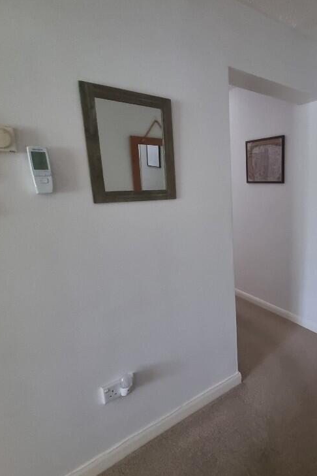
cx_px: 254
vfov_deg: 86.9
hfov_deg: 59.4
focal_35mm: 19
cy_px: 238
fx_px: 251
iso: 1000
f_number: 2.2
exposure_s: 1/25
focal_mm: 2.2
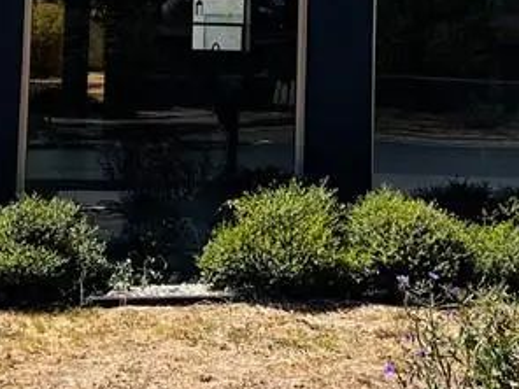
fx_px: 1349
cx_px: 296
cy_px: -37
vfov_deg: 16.0
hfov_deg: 21.8
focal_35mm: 90
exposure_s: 1/2994
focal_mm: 5.7
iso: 50
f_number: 1.5
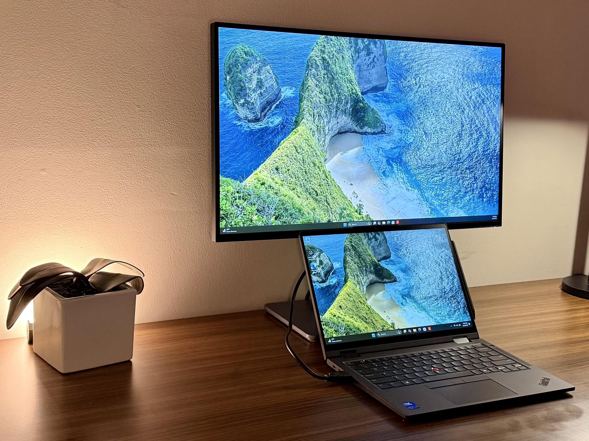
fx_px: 408
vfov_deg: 56.8
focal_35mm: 24
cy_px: 220
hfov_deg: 71.6
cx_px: 294
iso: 200
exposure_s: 1/77
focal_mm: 6.76
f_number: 1.78
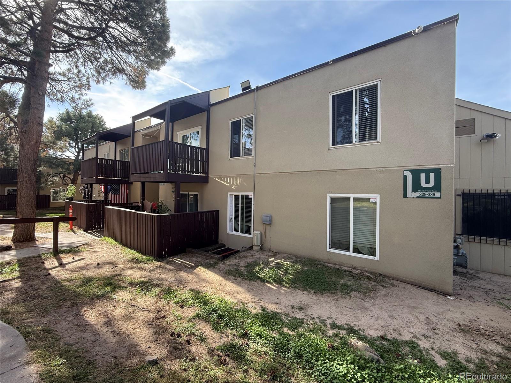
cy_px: 192
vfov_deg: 85.7
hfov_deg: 102.1
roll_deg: -2.0
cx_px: 256
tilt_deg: +0.8
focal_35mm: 14
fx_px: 207
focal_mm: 2.22
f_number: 2.2
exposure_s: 1/231
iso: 50
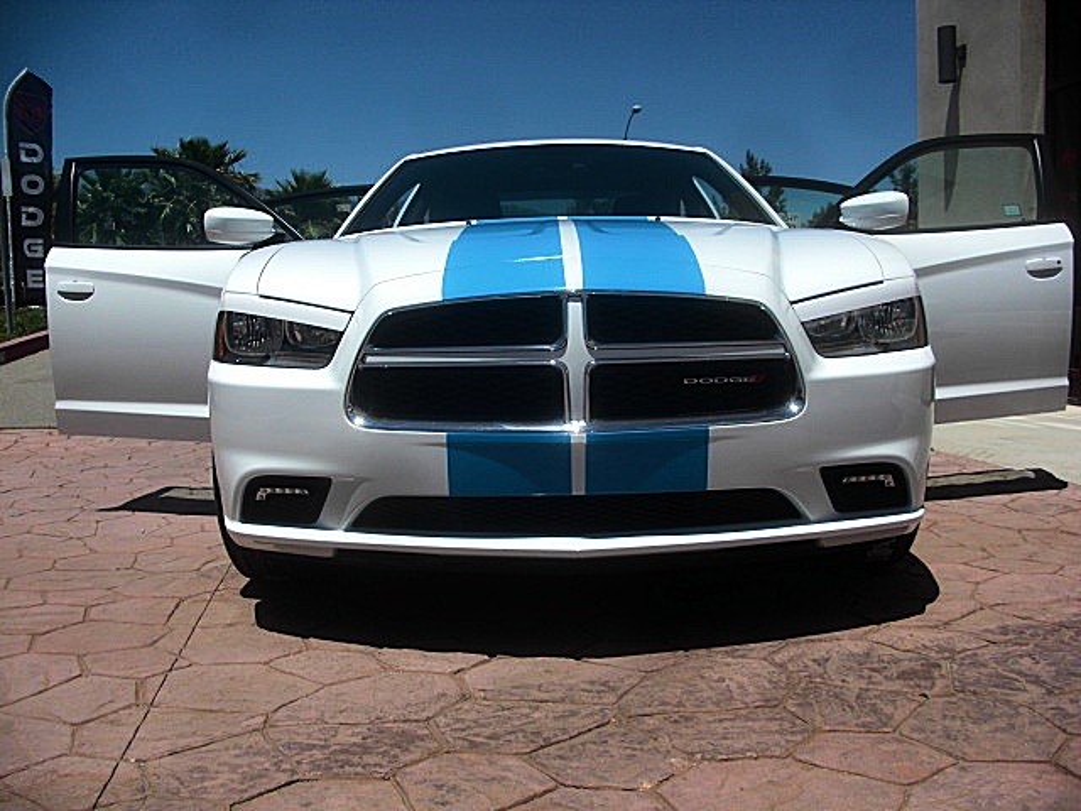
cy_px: 406
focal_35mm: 36
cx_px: 540
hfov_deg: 51.4
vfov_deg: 39.7
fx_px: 1124
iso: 50
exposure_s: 1/200
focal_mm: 6.3
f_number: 7.9
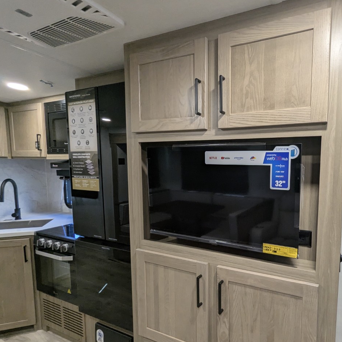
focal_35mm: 21
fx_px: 235
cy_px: 187
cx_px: 233
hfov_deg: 69.7
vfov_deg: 72.0
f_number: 2.2
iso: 179
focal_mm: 2.35
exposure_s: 1/71
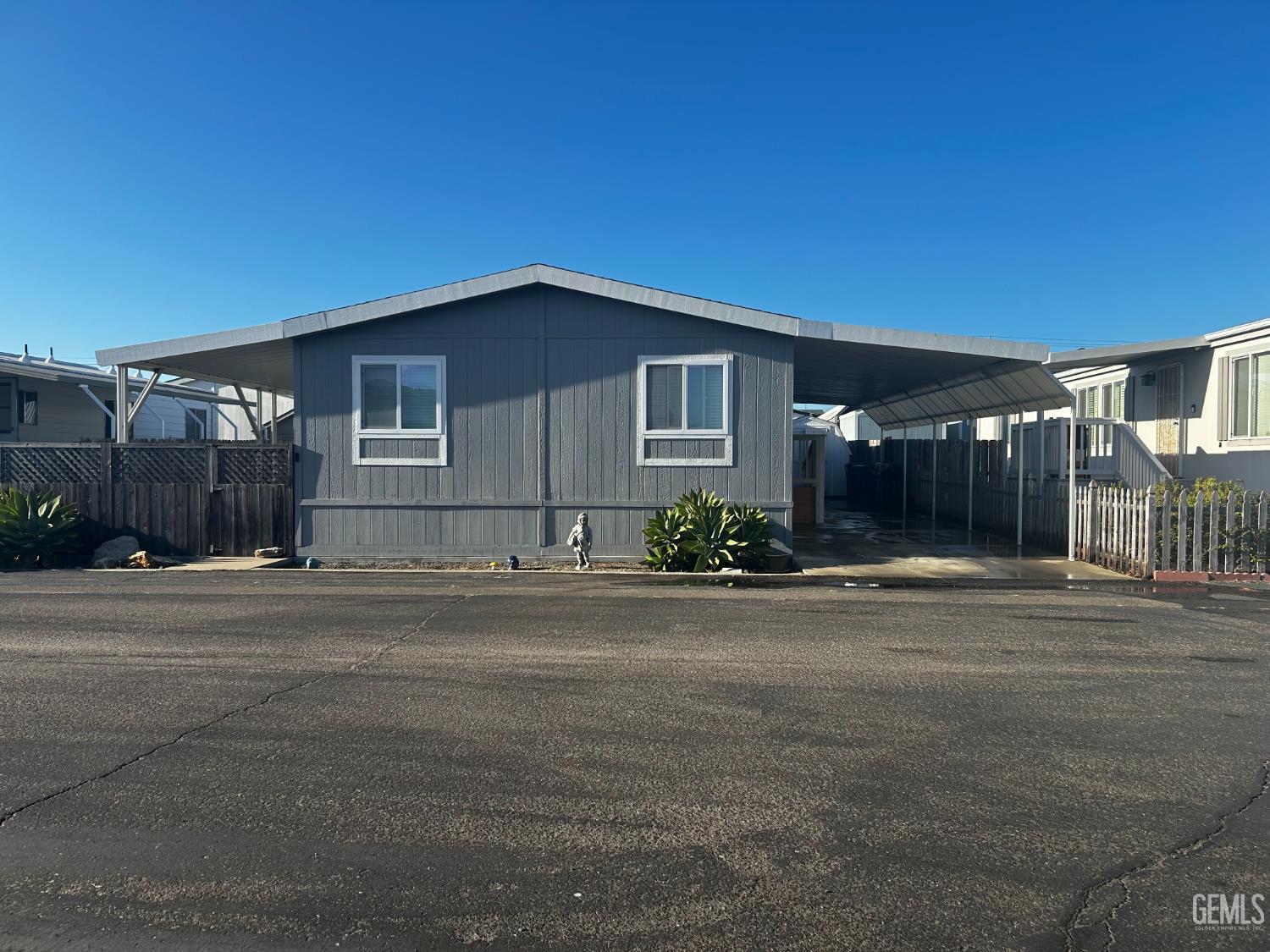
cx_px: 635
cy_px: 476
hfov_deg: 67.3
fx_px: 954
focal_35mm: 26
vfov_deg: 53.1
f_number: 1.5
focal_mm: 5.7
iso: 50
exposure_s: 1/2695
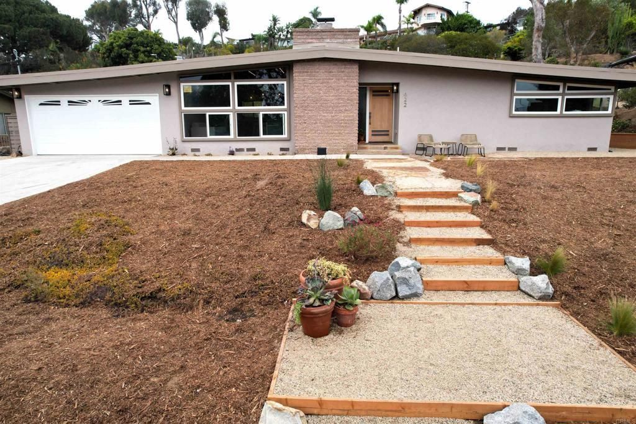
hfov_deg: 78.6
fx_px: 389
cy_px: 212
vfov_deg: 57.2
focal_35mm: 22
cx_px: 318
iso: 100
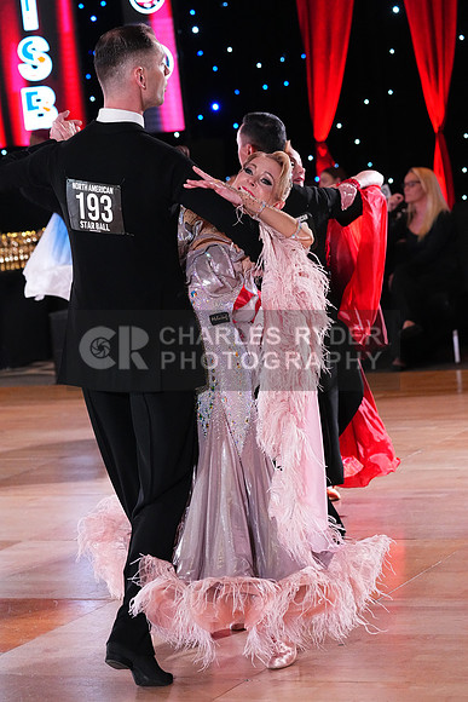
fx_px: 1988
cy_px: 351
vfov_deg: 20.0
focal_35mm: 102
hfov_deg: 13.4
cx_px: 234
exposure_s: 1/400
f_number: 5
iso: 8000
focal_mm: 102
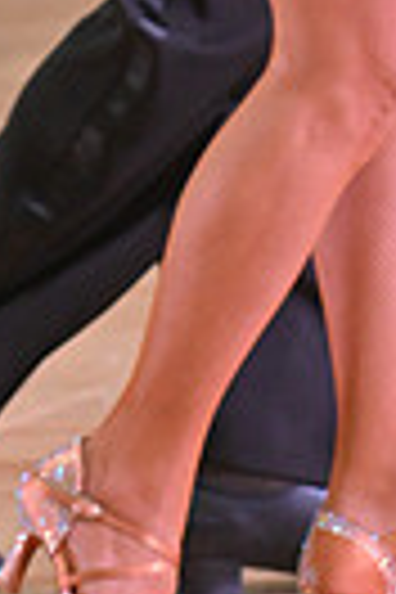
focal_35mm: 748
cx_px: 196
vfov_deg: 2.7
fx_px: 12341
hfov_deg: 1.8
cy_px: -405
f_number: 4.5
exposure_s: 1/400
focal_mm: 170
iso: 3200
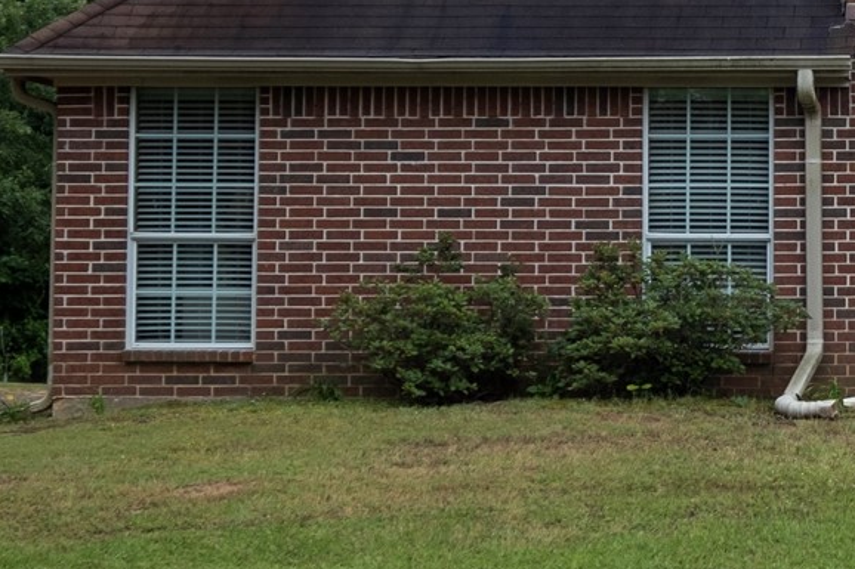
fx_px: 2944
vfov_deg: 11.0
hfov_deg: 15.8
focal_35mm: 124
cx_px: 1083
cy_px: 158
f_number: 6.4
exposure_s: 1/125
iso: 160
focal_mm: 21.9
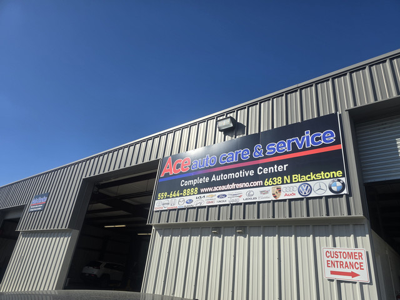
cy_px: 150
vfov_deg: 58.9
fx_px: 266
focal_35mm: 23
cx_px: 200
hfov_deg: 73.9
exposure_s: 1/1170
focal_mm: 6.3
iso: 12
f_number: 1.7
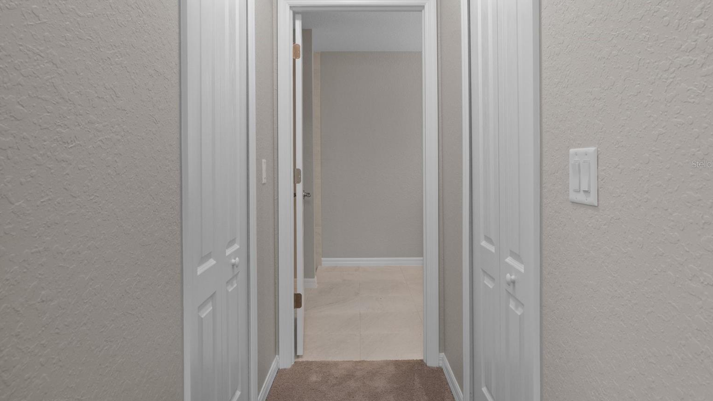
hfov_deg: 75.1
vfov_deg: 46.5
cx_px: 362
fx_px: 464
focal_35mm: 25
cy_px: 164
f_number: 8
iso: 320
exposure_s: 1/2.5
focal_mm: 15
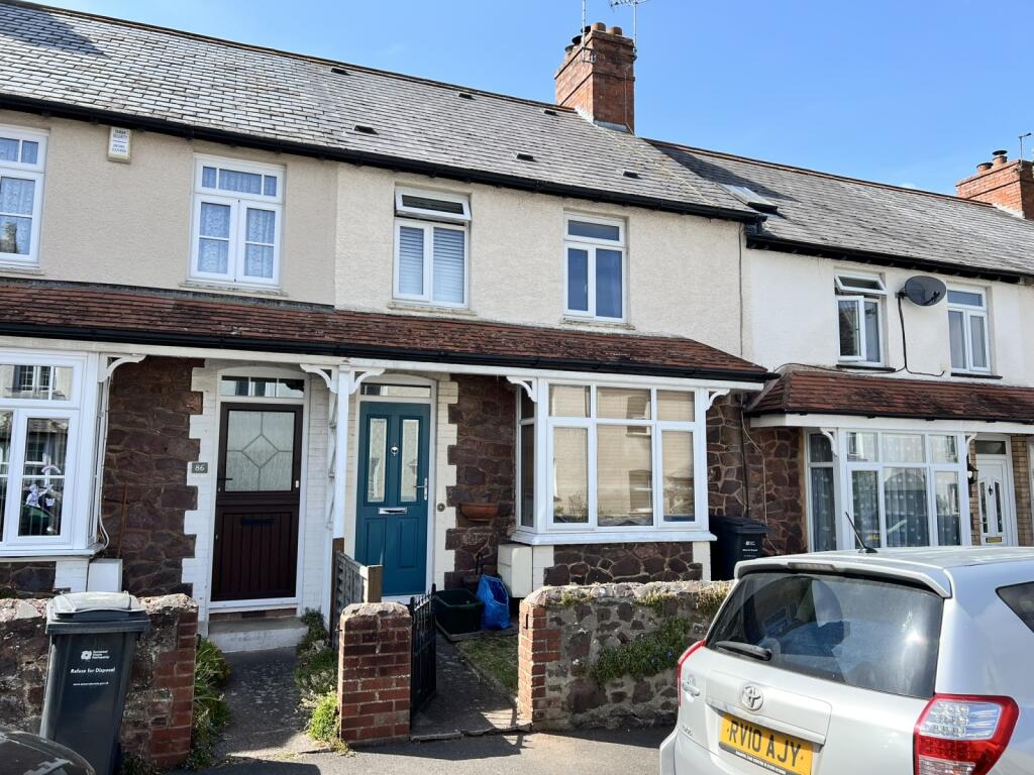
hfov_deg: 67.3
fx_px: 777
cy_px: 388
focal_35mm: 26
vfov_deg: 53.1
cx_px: 517
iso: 50
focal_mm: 5.7
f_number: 1.5
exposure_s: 1/1934
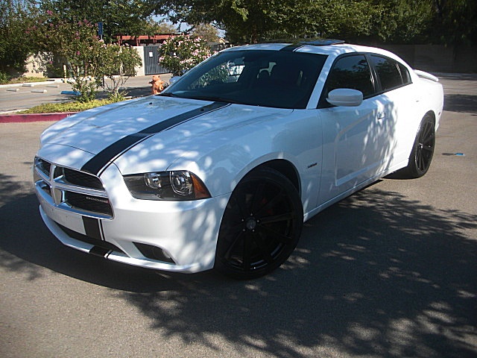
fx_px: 496
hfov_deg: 51.4
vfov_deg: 39.7
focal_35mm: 36
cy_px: 179
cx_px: 238
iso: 50
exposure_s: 1/800
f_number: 2.8
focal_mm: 6.3
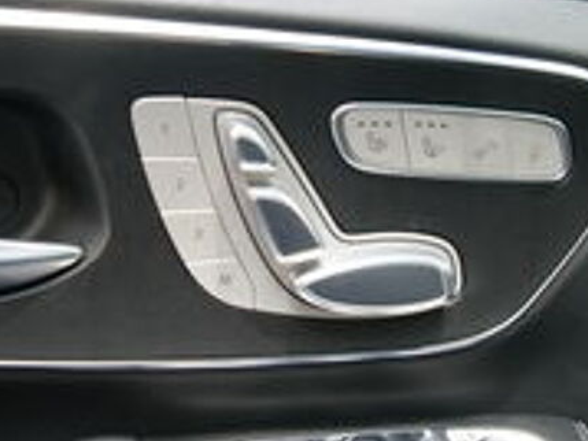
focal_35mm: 38
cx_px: 322
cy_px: 216
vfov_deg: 37.7
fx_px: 646
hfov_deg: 48.9
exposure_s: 1/6
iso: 3200
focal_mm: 17
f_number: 6.3
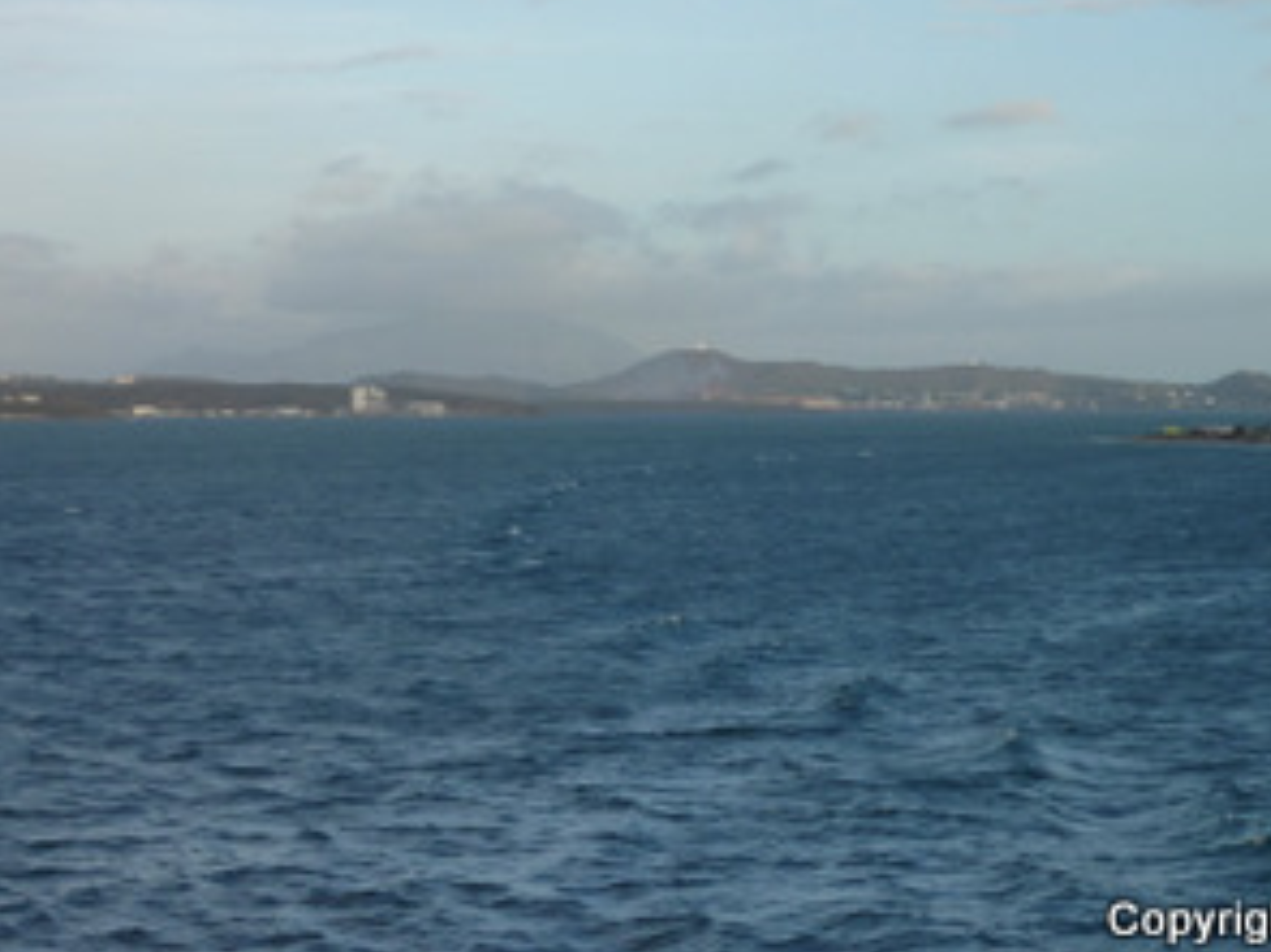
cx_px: 857
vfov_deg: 18.4
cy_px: 358
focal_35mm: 80
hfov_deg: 24.3
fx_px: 2936
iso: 125
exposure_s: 1/320
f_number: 3.9
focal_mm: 9.7
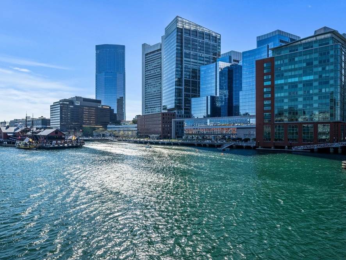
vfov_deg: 66.0
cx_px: 169
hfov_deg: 81.7
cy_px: 132
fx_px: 200
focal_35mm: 20
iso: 500
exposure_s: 1/1500
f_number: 8
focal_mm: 18
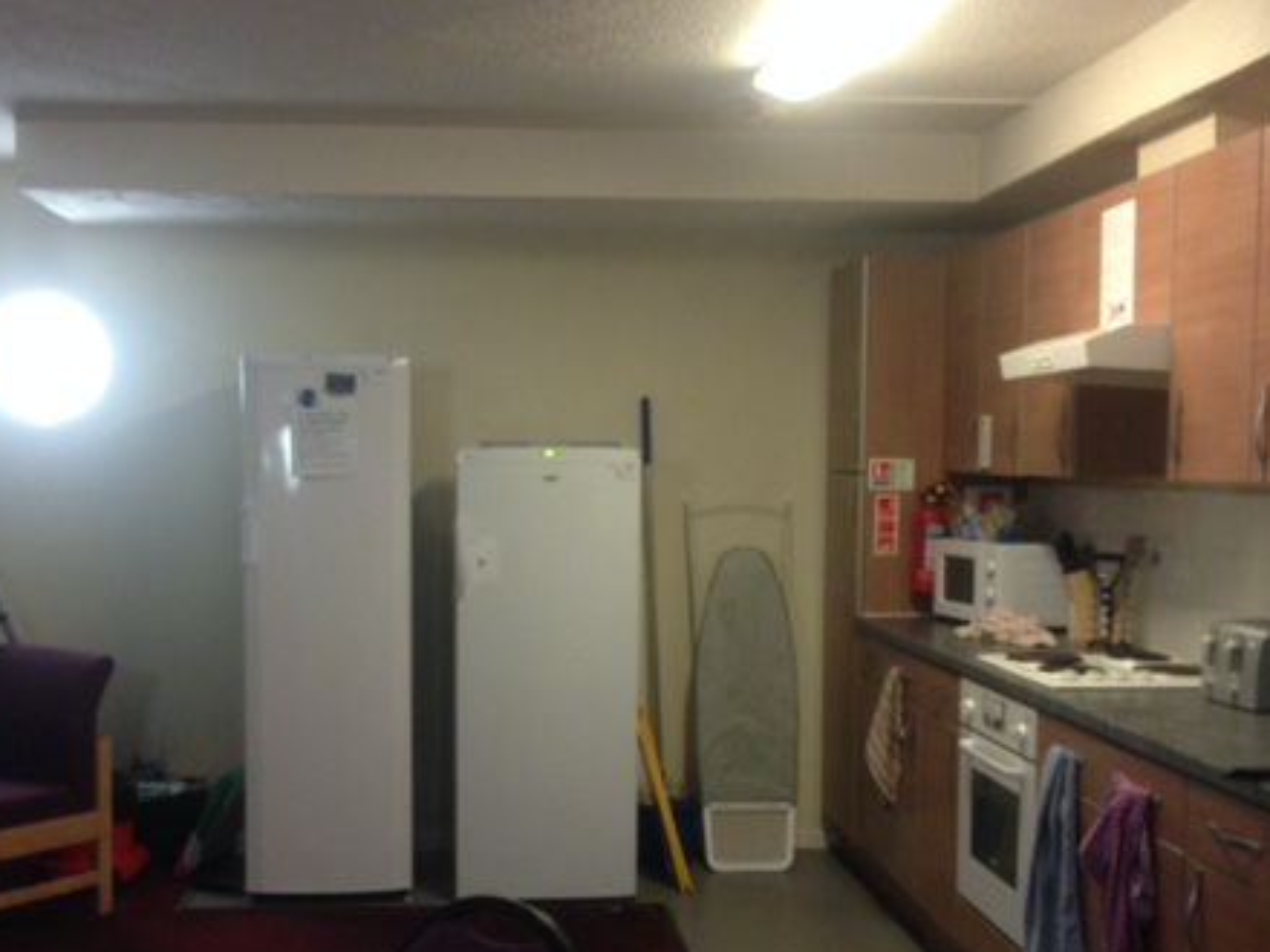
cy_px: 597
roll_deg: +0.1
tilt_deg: -4.4
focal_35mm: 48
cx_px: 566
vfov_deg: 30.1
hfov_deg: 39.6
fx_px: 1761
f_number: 2.4
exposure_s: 1/20
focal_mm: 4.12
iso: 160
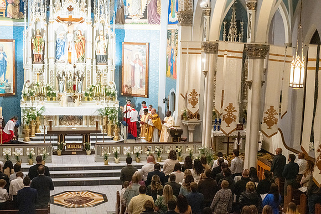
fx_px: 499
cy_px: 107
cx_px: 160
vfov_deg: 24.2
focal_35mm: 56
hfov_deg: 35.6
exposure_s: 1/60
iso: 5000
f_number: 11
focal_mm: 56
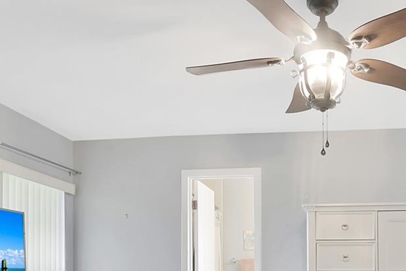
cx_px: 295
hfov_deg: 47.0
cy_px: 271
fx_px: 451
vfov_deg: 31.0
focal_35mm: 40
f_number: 13
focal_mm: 12
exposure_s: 1
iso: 200
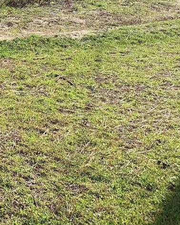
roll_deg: +0.8
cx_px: -23
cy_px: -58
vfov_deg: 20.5
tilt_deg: -1.7
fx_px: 572
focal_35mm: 86
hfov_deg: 17.2
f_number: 1.8
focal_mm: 4.25
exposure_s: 1/2160
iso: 25
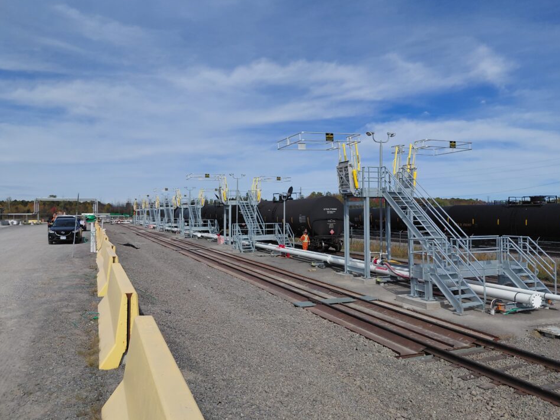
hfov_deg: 65.3
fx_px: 437
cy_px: 206
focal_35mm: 27
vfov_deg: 51.4
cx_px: 284
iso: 50
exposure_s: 1/4472
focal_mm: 4.69
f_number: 1.8
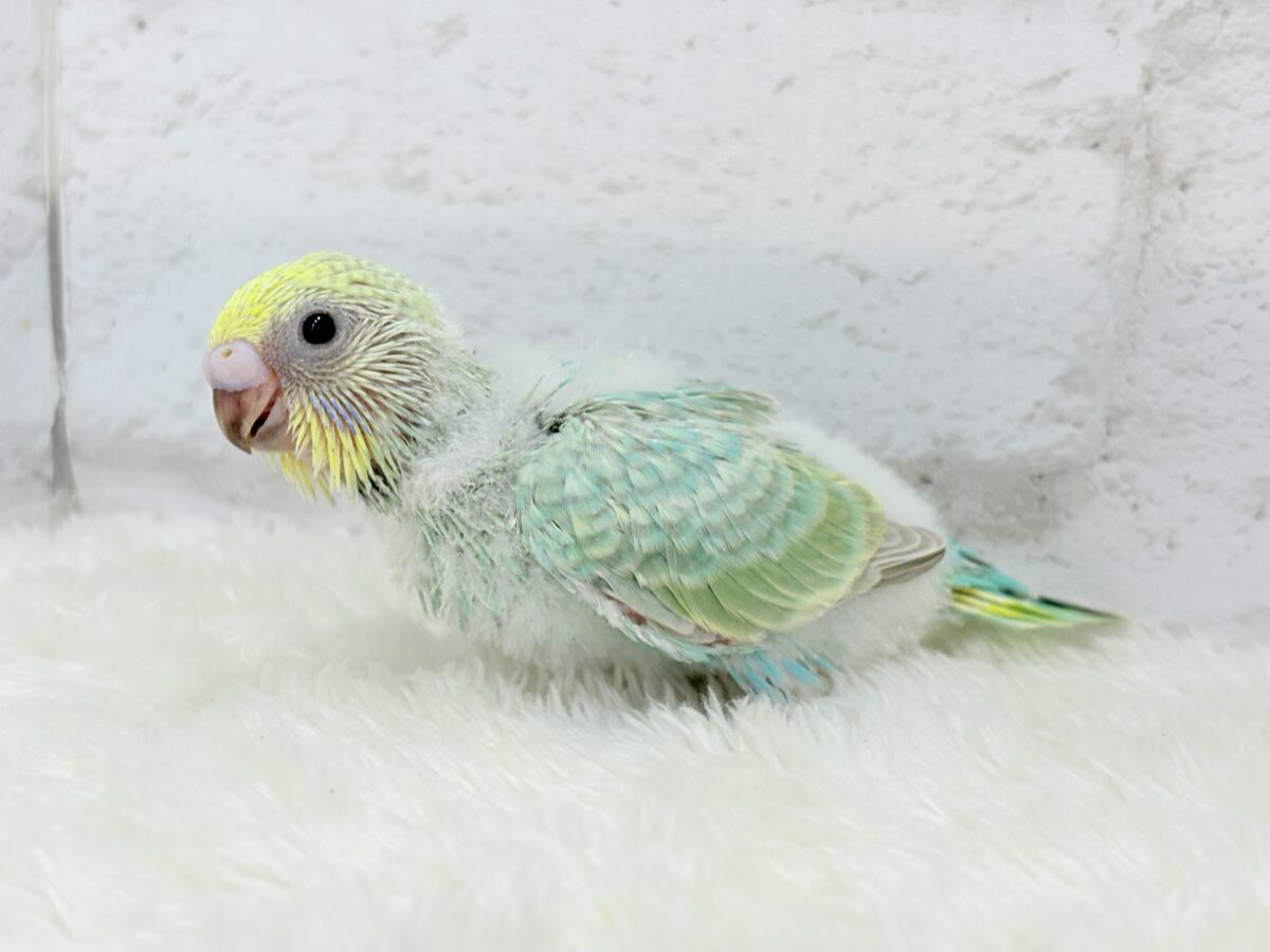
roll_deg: -0.8
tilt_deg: -11.5
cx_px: 635
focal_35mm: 52
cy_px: 476
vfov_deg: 28.0
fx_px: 1908
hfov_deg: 36.8
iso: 64
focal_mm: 5.96
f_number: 1.6
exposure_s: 1/100
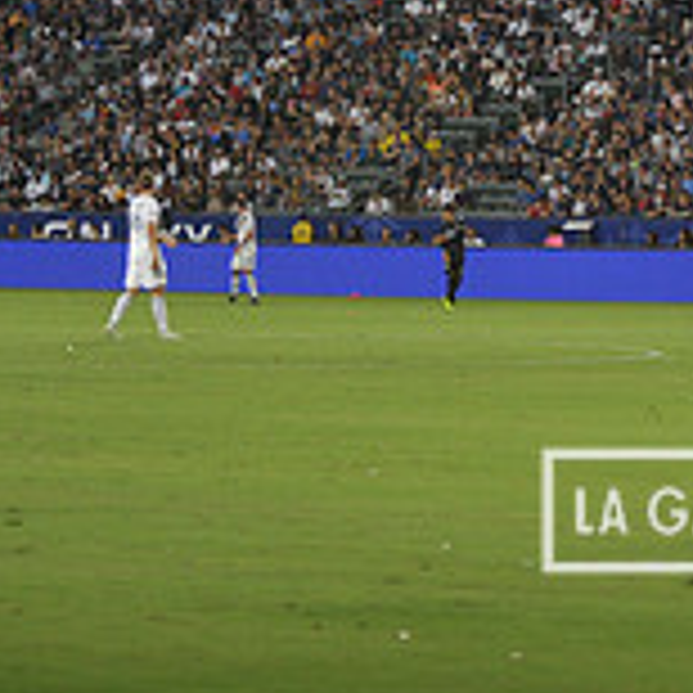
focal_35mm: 240
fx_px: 5436
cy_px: -166
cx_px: 860
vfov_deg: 7.2
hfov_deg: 7.2
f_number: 2.8
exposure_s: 1/1000
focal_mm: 75
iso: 1250
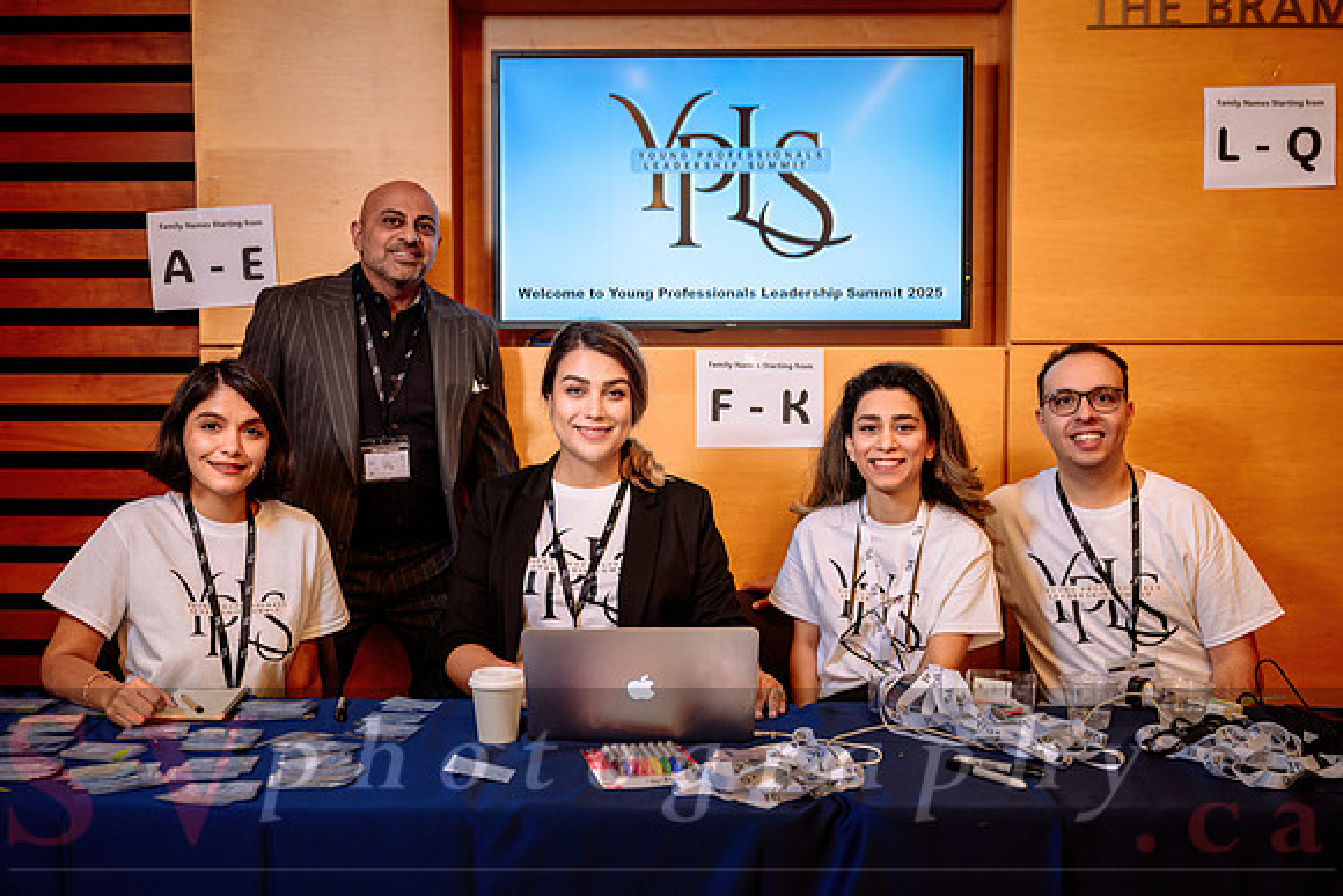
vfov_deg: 33.1
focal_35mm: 40
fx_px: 1509
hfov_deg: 48.0
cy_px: 444
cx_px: 656
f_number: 3.5
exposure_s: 1/100
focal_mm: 38
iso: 500
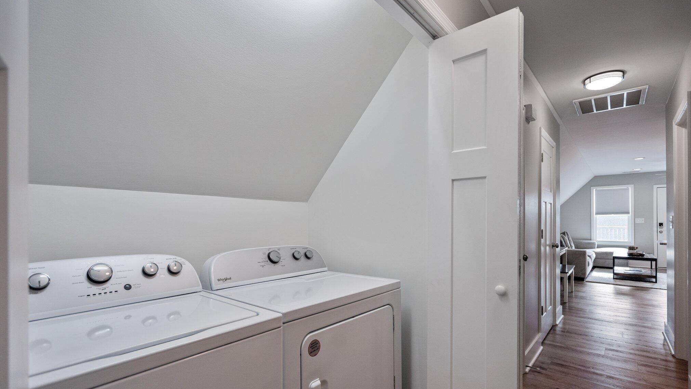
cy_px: 216
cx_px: 350
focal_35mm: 17
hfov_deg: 95.9
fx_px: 312
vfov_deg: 63.8
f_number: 4
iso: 400
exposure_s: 1/125
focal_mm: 16
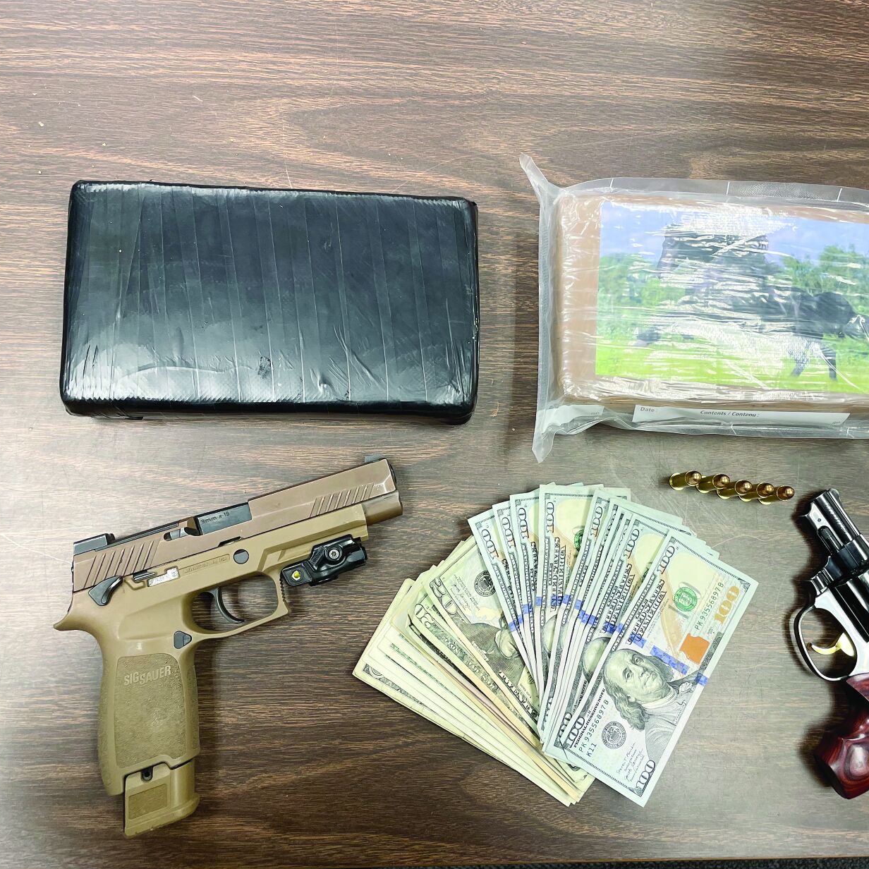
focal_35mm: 31
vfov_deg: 52.5
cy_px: 439
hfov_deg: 52.3
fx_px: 880
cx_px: 508
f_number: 1.6
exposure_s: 1/60
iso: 100
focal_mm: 4.2
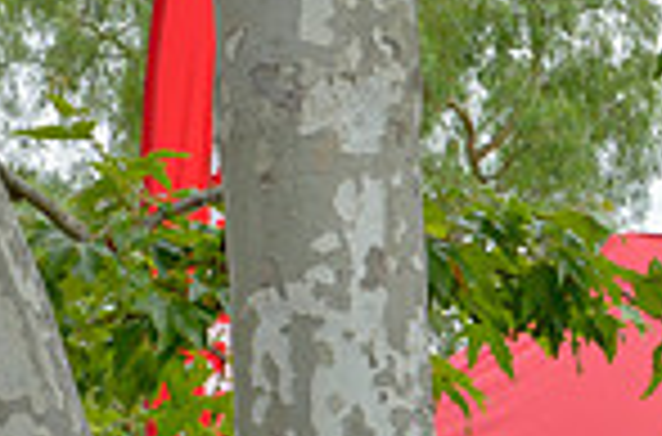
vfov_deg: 4.6
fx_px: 5426
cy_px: 616
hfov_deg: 6.9
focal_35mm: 296
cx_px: 847
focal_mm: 50
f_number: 11
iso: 200
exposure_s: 1/80
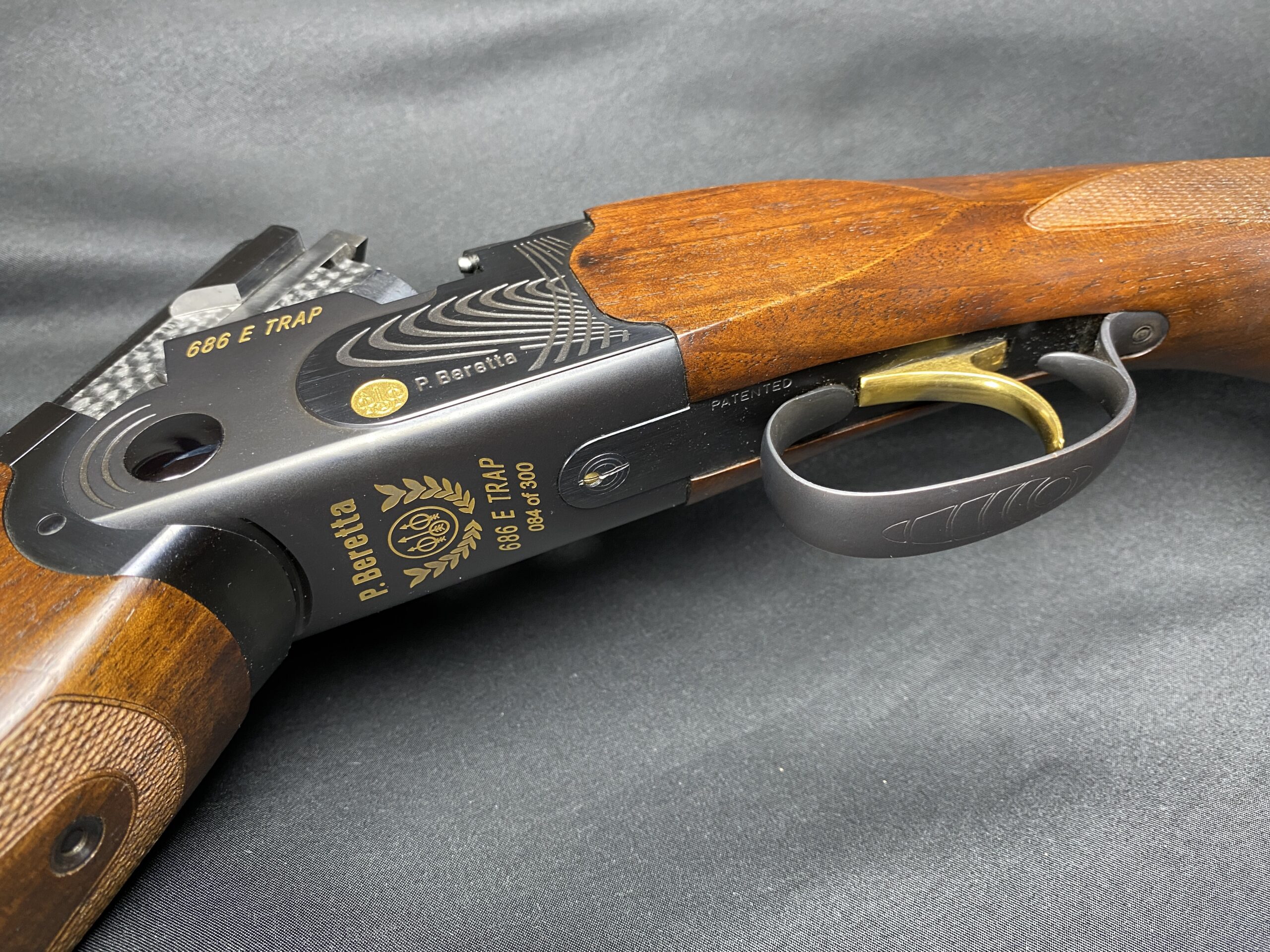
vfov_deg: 53.1
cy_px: 476
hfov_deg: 67.3
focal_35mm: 26
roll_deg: +19.8
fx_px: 954
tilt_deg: -36.2
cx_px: 635
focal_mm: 4.25
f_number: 1.8
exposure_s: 1/60
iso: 160
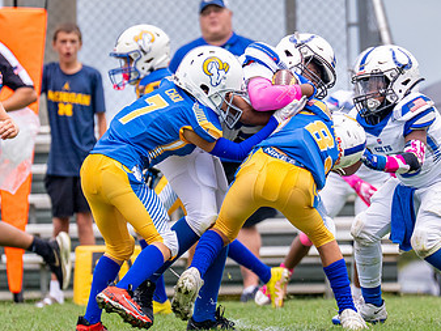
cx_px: 240
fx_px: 9099
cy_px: 159
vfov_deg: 2.1
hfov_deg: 2.8
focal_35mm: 714
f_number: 2.8
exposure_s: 1/2500
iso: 250
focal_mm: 200
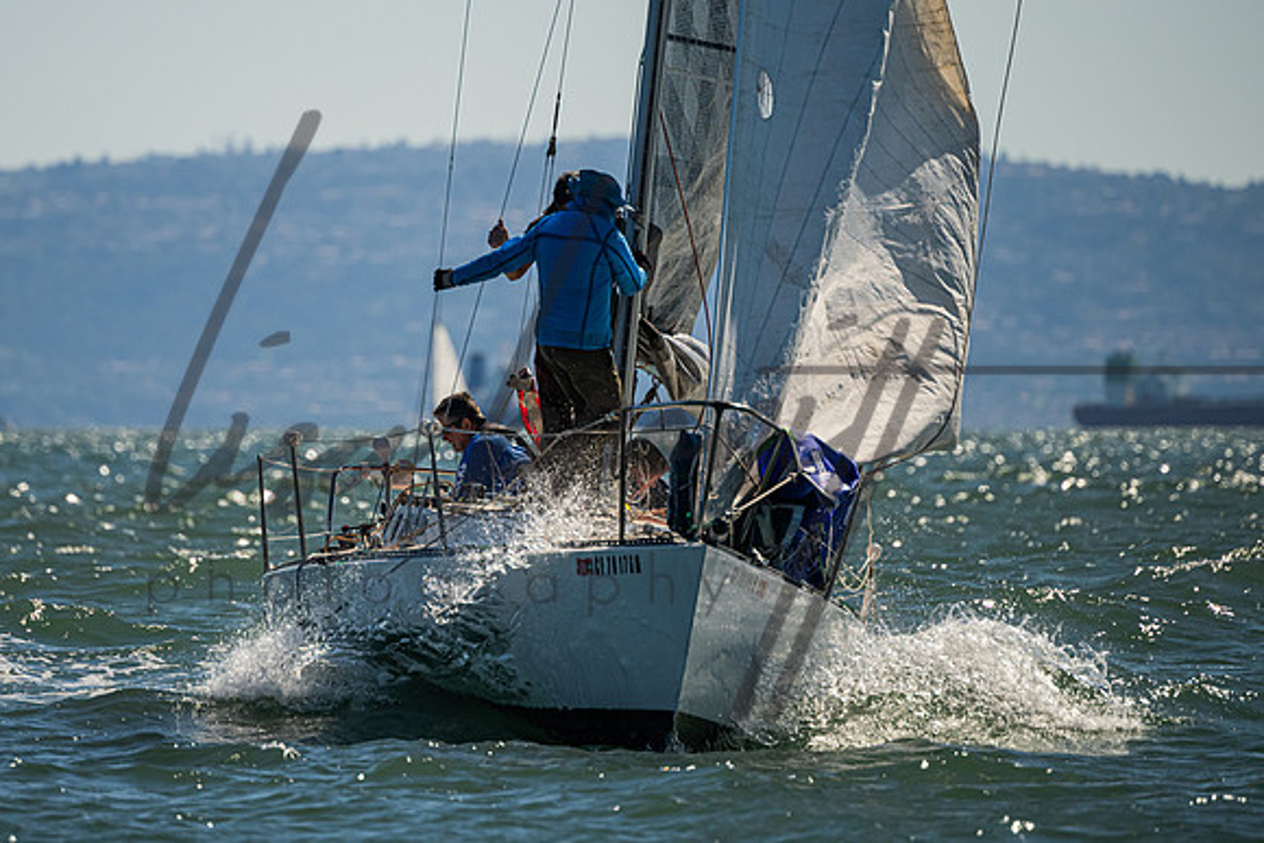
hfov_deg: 3.8
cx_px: 454
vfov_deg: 2.5
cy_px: 334
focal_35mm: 543
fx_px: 19077
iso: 400
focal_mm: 400
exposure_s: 1/6400
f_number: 5.6
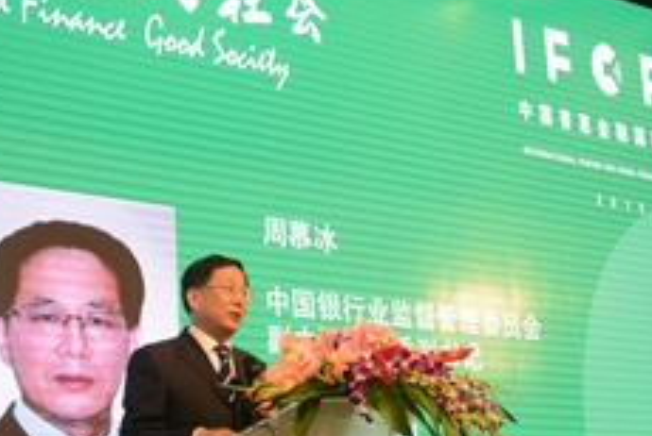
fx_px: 1487
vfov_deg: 16.7
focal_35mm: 82
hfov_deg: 24.7
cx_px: 323
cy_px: 289
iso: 800
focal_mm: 42
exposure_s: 1/125
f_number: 4
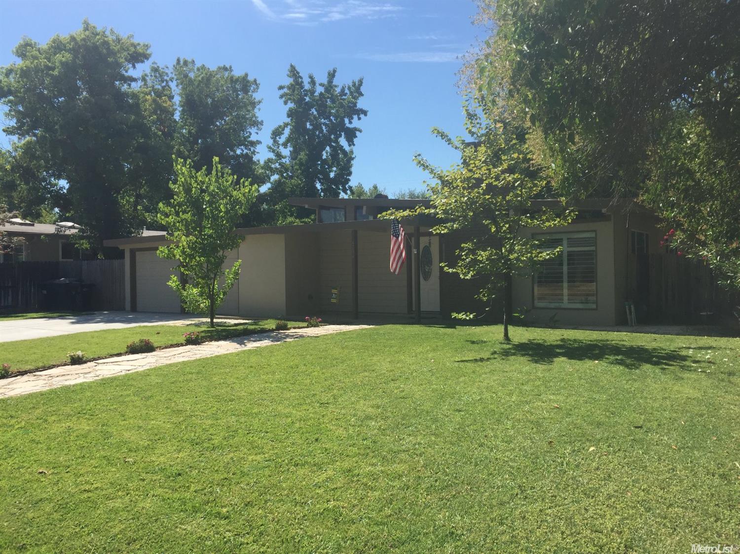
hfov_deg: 61.7
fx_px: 620
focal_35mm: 29
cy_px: 277
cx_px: 370
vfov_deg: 48.2
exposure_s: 1/1799
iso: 32
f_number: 2.2
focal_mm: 4.15
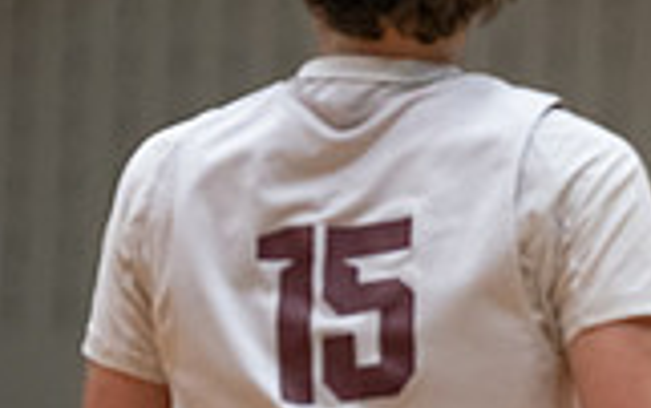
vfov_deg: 2.3
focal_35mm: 578
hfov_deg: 3.6
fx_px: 10266
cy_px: 444
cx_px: 894
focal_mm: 147
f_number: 2.8
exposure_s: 1/1000
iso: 2500
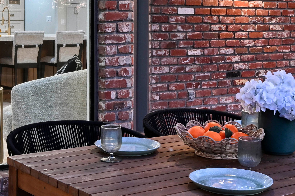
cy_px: 28
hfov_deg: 28.2
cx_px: 88
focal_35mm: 71
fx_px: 582
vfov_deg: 18.9
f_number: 11
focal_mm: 19
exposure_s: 1/40
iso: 640
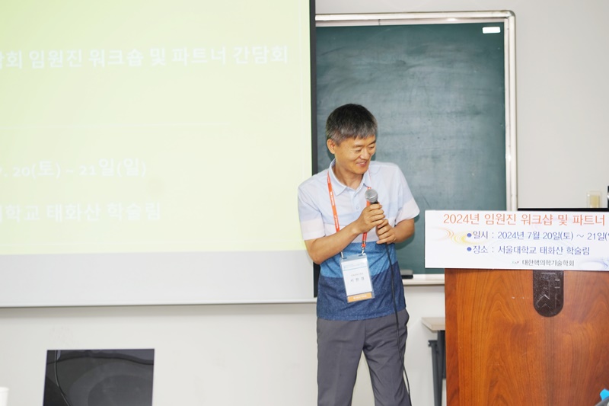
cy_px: 203
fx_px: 1438
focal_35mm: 85
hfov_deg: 23.9
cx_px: 304
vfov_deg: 16.1
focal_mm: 85
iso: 200
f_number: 3.2
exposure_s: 1/60
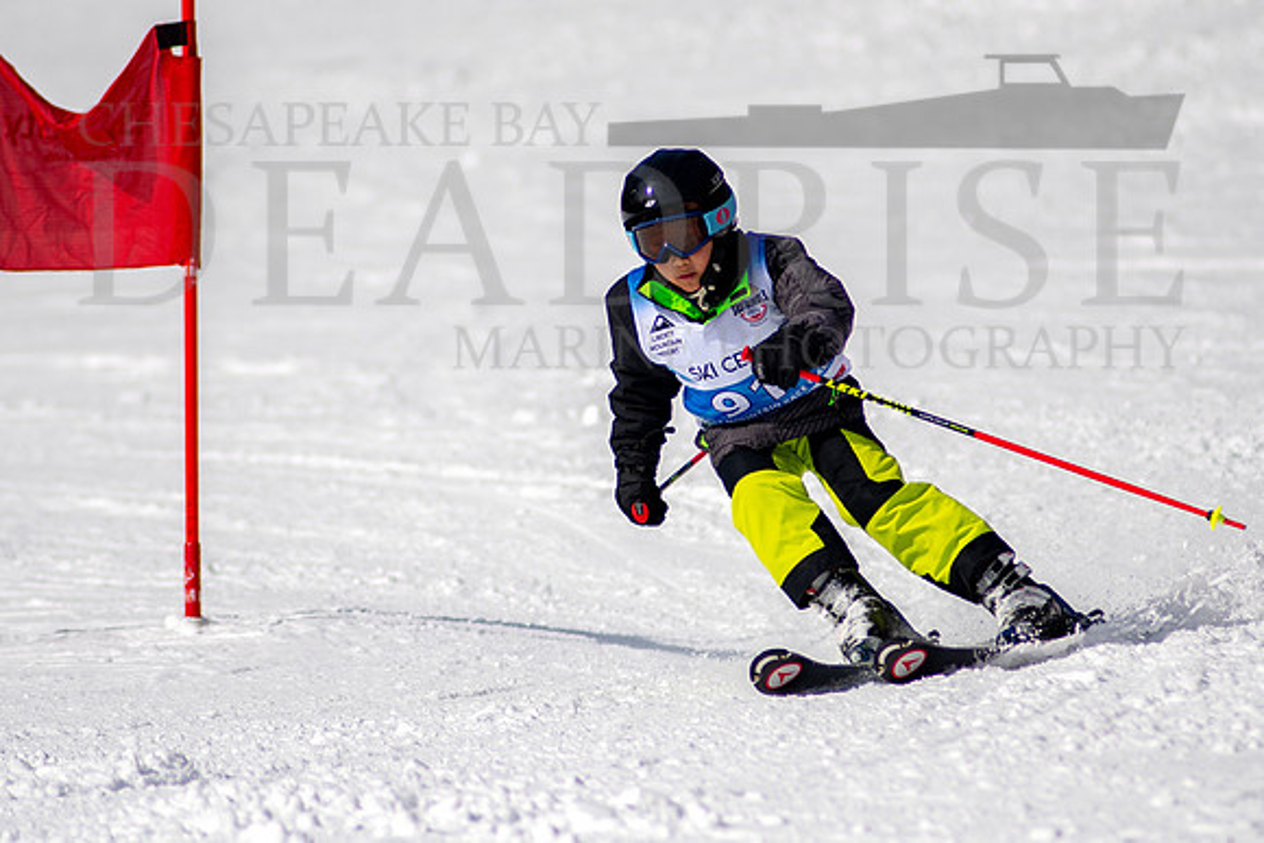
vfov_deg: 2.1
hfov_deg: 3.2
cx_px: 632
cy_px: 418
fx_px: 22665
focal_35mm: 645
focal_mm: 300
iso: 100
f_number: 2.8
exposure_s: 1/6400
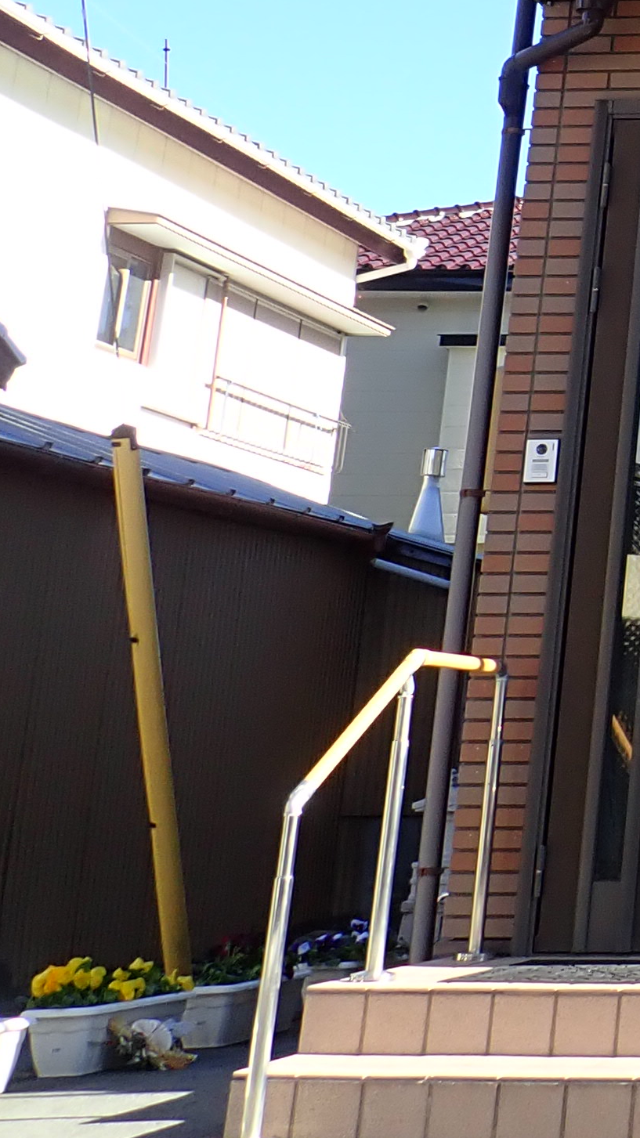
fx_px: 2263
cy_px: 93
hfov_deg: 13.3
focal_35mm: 75
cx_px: 1374
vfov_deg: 27.1
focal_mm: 4.5
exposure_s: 1/400
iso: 100
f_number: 2.8
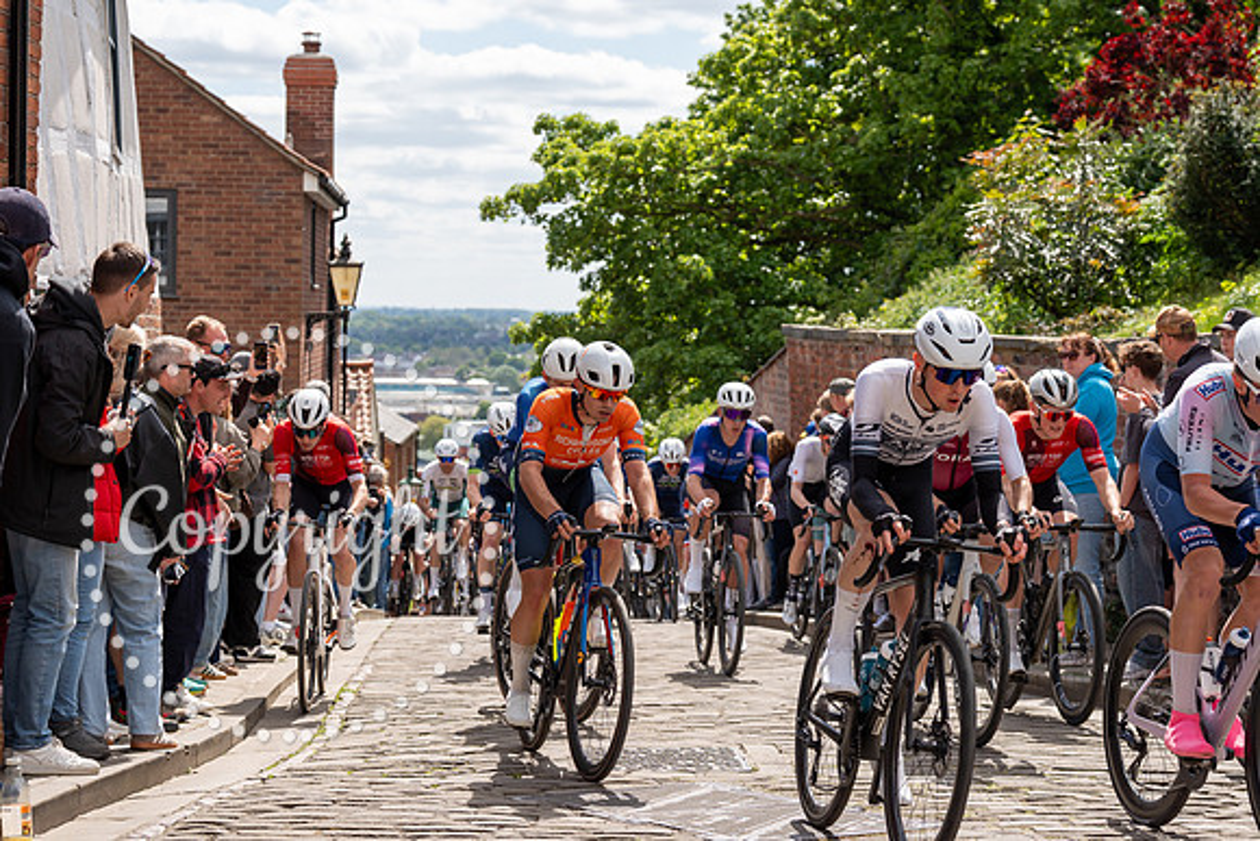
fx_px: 2450
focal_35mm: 70
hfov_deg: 28.8
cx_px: 630
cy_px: 420
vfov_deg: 19.5
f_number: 5
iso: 250
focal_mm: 70
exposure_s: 1/1000
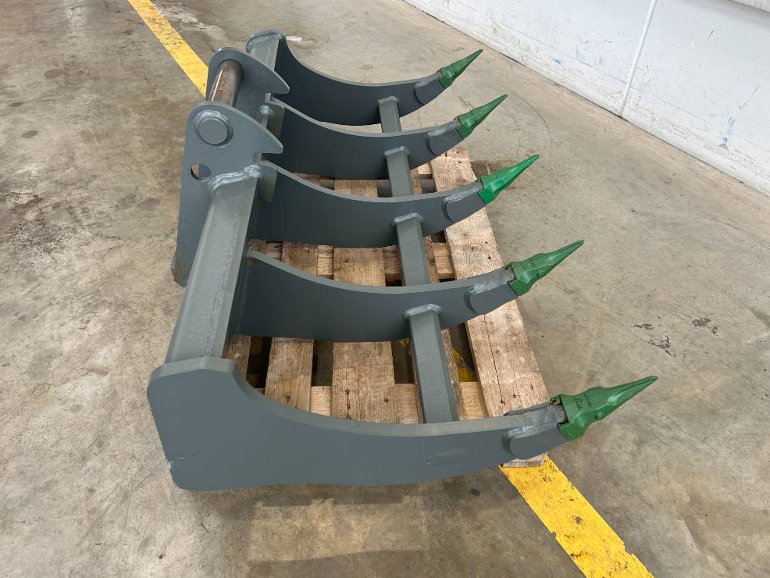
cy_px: 283
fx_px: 601
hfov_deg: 65.3
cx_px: 384
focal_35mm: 27
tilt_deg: -40.2
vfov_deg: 51.4
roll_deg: -2.1
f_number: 1.5
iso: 40
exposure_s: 1/261
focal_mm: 5.7
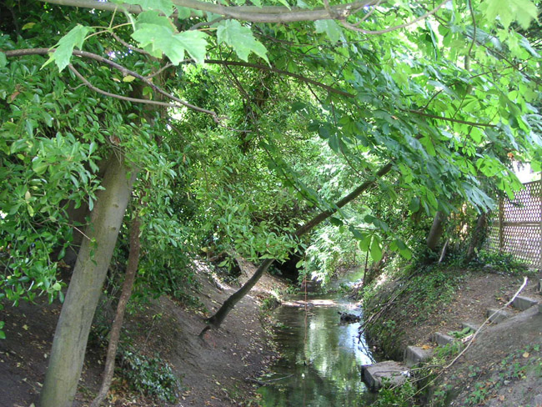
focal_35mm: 42
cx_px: 271
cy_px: 204
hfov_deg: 44.8
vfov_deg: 34.4
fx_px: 658
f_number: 2.9
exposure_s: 1/15
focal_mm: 6.6
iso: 100
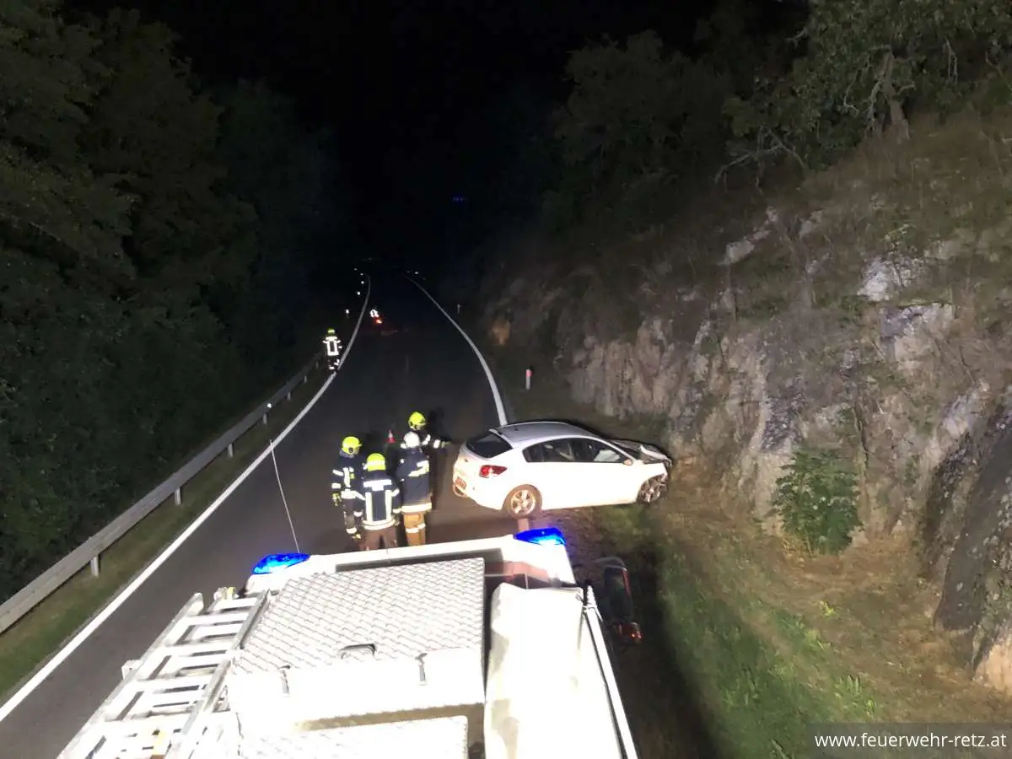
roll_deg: +2.0
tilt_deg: -5.9
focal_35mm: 28
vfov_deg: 49.7
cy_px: 380
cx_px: 506
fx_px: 819
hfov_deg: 63.4
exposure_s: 1/4
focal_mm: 4
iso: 100
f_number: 1.8
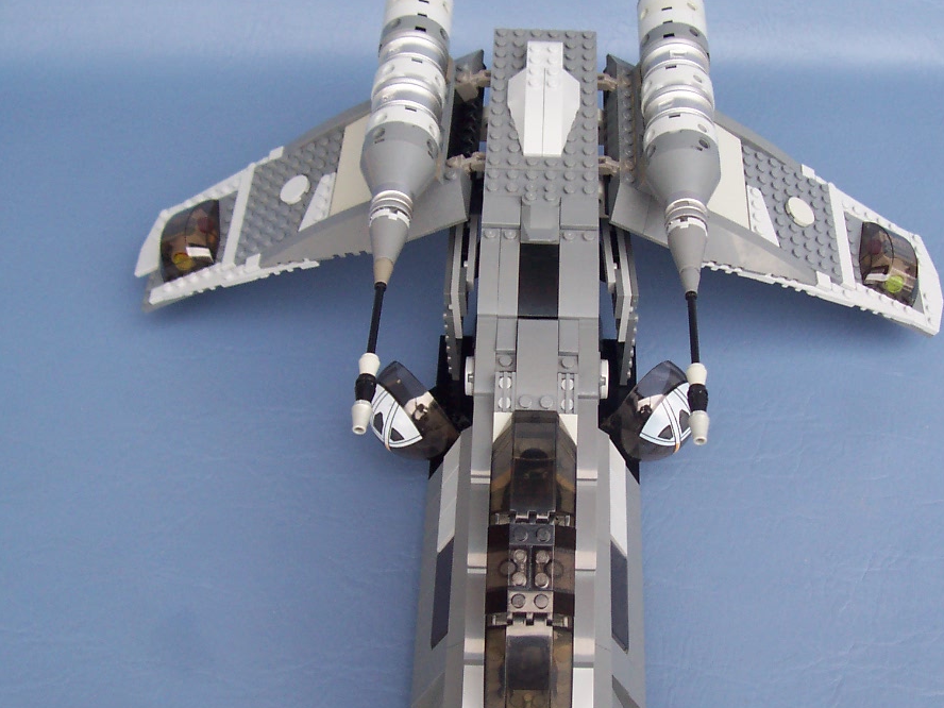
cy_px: 417
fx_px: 1364
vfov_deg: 29.1
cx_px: 532
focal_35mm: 50
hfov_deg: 38.1
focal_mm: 5.6
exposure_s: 1/90
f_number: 2.8
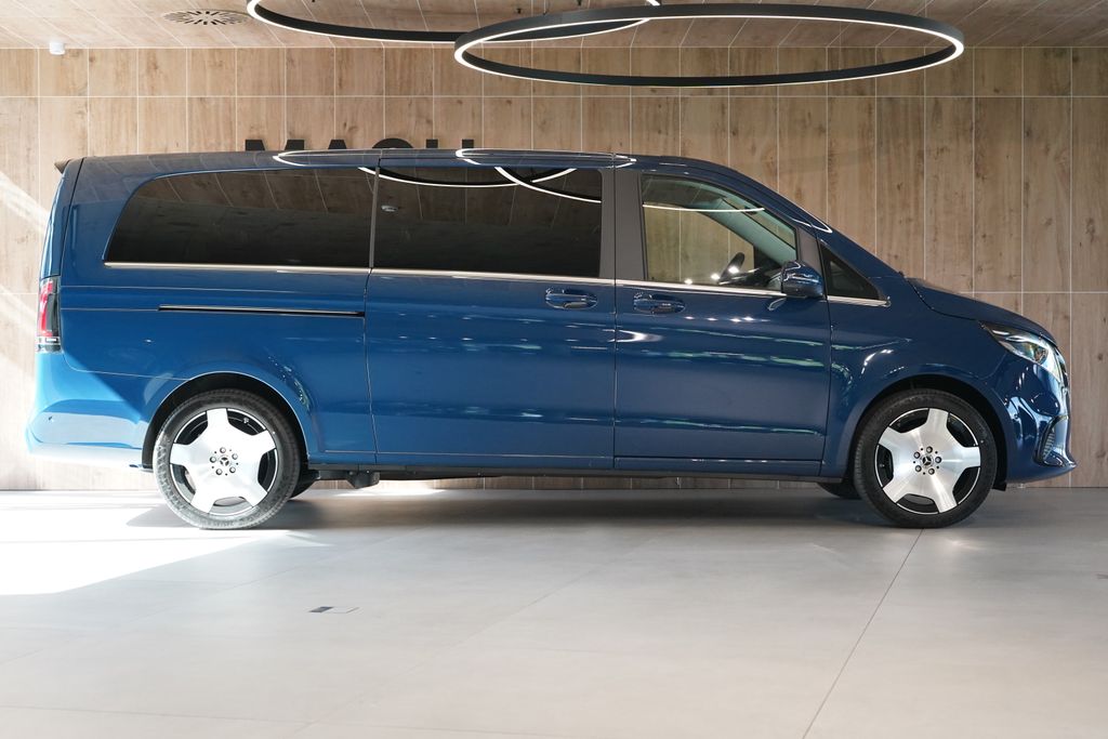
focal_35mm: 60
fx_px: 1847
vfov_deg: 22.6
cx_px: 554
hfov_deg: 33.4
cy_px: 370
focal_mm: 60
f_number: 5
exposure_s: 1/160
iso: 3200
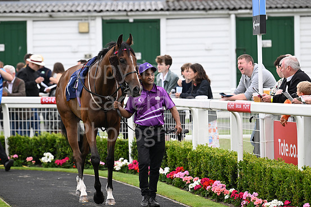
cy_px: 106
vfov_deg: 6.6
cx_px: 150
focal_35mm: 209
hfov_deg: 9.8
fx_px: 1805
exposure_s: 1/500
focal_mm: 200
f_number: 4.5
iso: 800
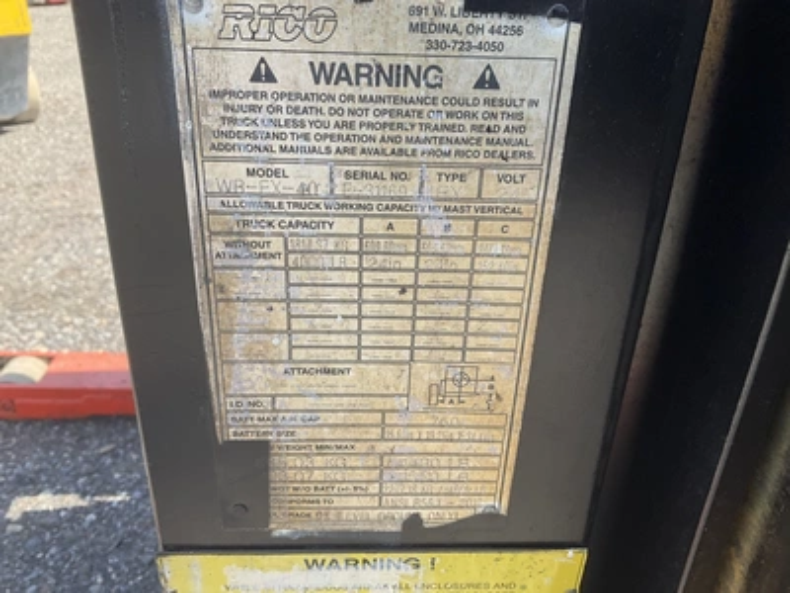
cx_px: 395
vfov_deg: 48.2
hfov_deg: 61.7
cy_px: 296
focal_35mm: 29
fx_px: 662
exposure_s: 1/231
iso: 25
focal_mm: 3
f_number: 1.8
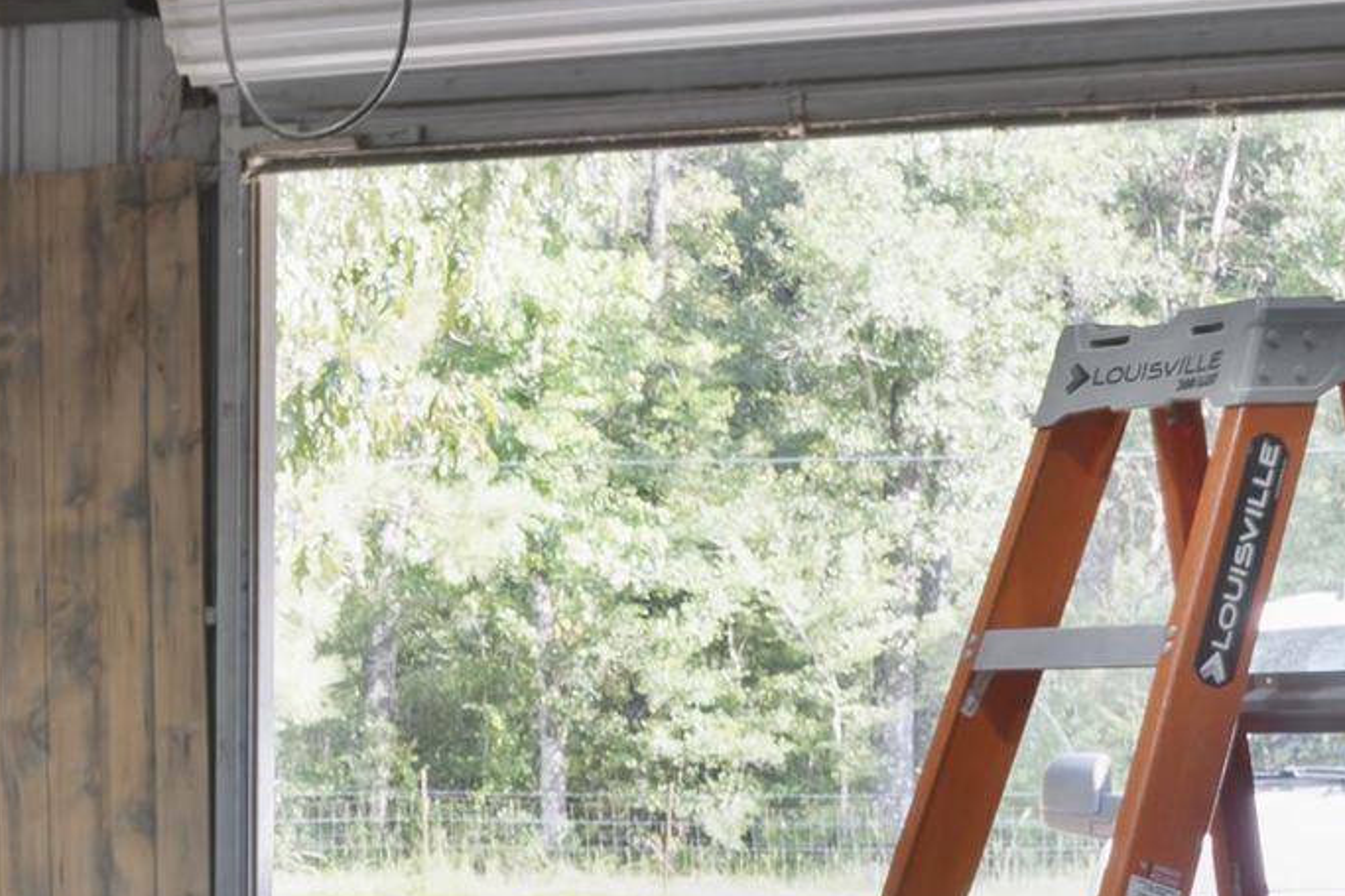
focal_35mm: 126
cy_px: 1172
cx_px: -843
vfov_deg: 10.6
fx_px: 4706
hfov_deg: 14.8
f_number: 8
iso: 100
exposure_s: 1/1.25
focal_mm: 28
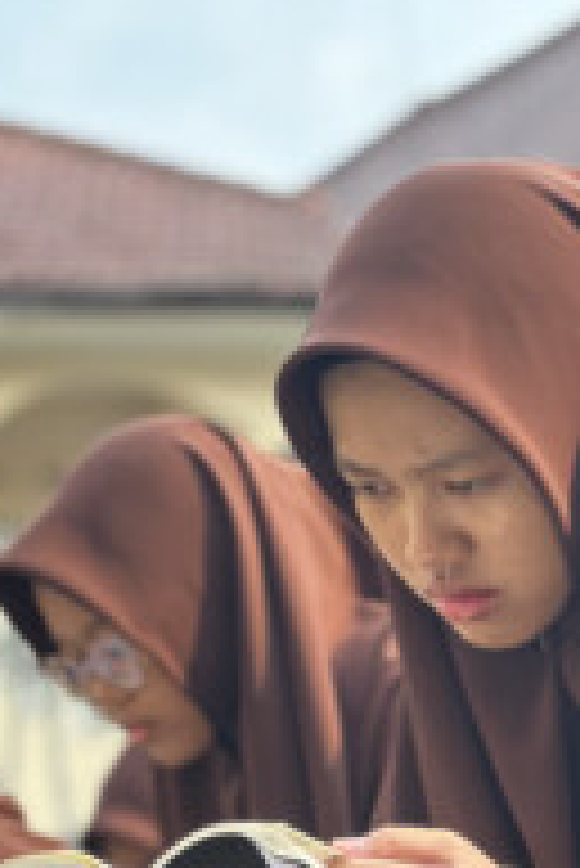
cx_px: 427
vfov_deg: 12.3
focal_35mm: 166
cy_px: 796
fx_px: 4004
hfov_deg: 8.3
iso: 64
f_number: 2.8
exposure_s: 1/121
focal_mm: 9
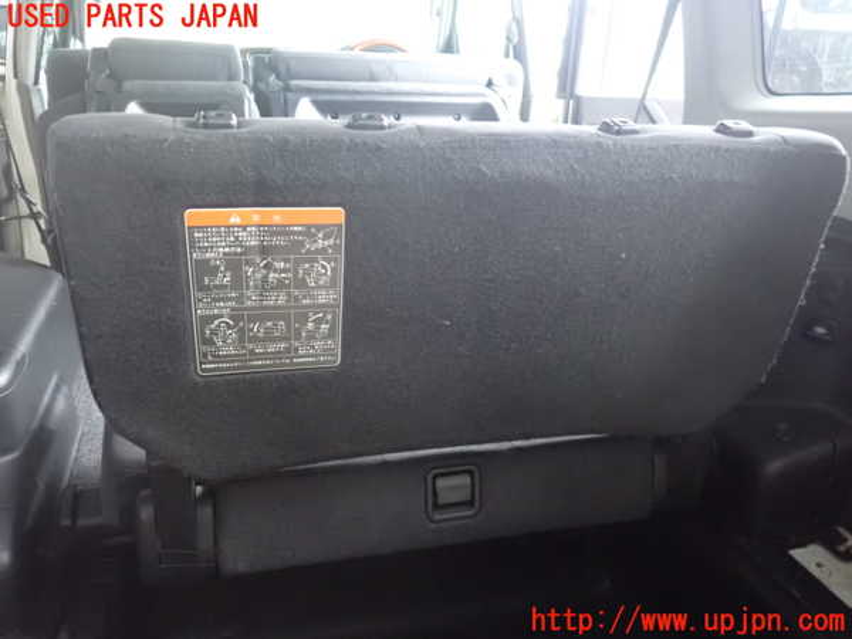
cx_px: 426
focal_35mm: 30
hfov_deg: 60.0
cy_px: 320
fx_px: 738
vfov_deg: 46.8
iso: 1600
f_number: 2.3
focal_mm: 5.4
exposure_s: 1/40
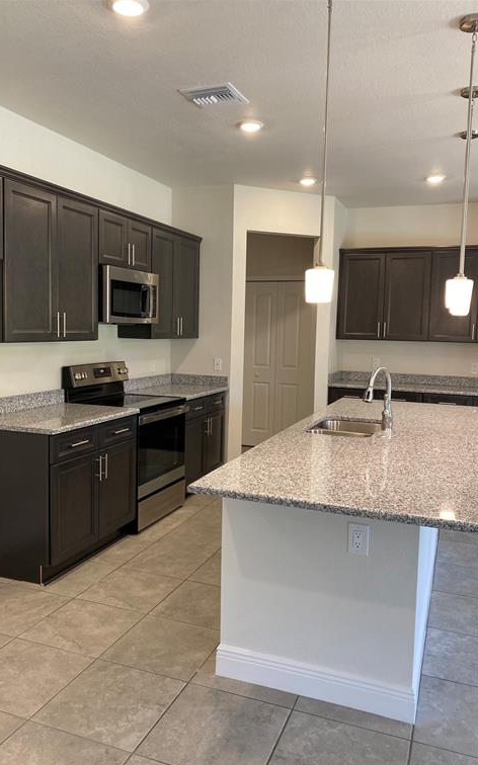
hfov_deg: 44.5
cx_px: 237
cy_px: 388
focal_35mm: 28
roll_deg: -1.3
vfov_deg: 66.5
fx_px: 584
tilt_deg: -4.7
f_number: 1.8
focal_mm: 4.25
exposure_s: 1/60
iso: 80
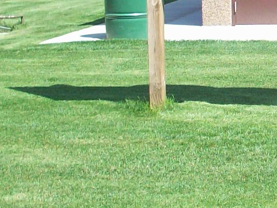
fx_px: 1249
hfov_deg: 12.0
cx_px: 435
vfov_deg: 9.5
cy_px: 48
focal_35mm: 156
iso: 80
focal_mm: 6.2
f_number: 2.8
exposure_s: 1/555
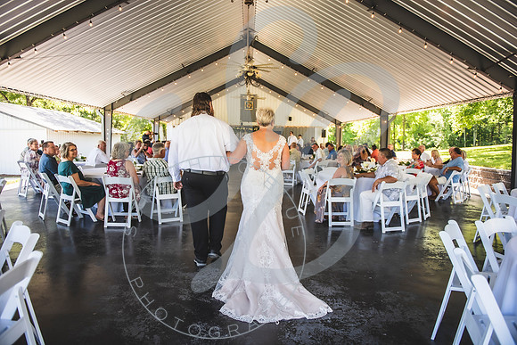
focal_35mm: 24
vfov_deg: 53.2
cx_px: 258
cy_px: 172
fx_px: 345
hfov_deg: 73.7
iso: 100
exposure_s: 1/250
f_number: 2.8
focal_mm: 24
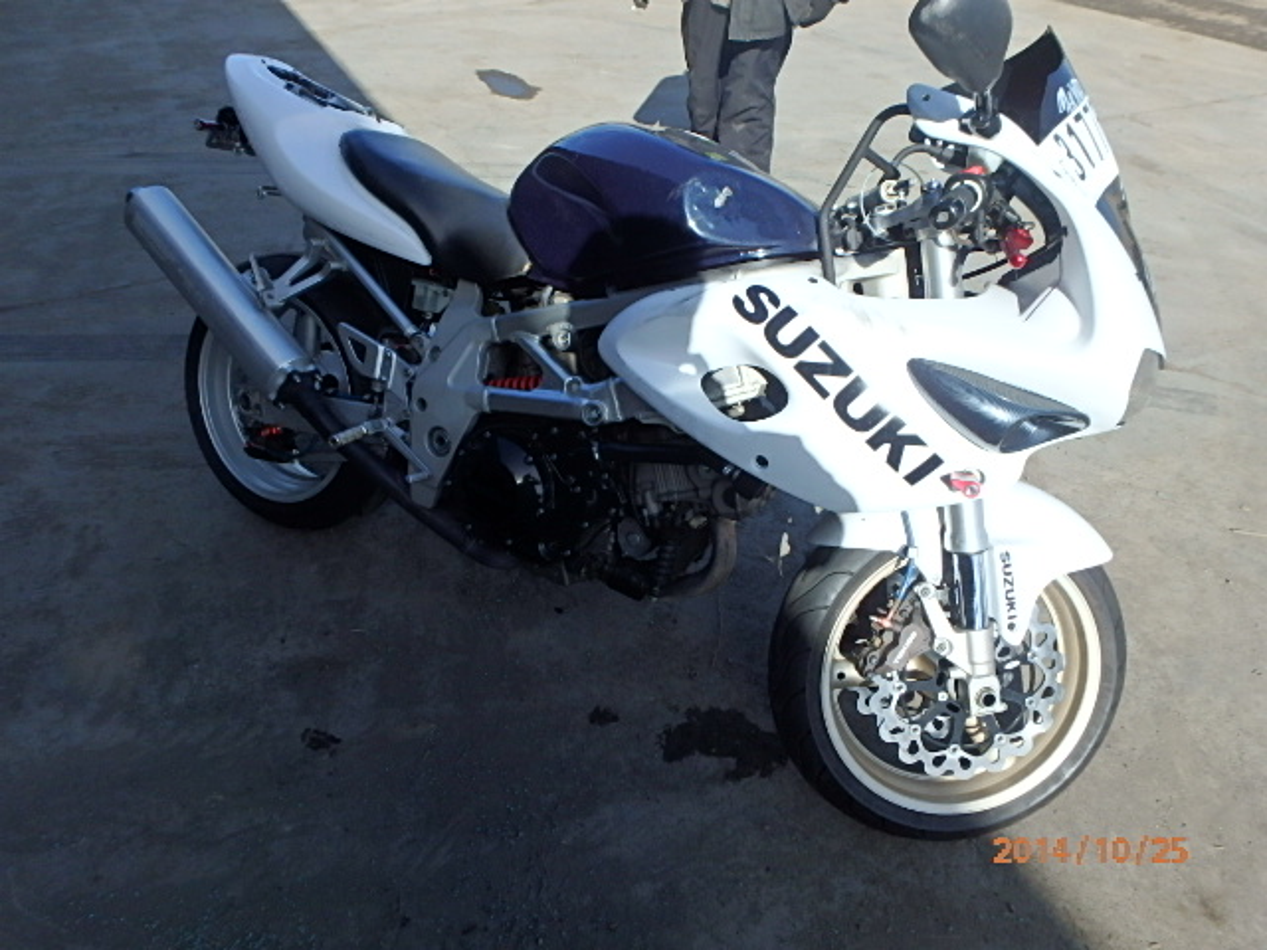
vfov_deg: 63.4
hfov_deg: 79.0
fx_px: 769
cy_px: 475
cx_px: 634
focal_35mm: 21
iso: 125
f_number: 6
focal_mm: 3.7
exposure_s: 1/400
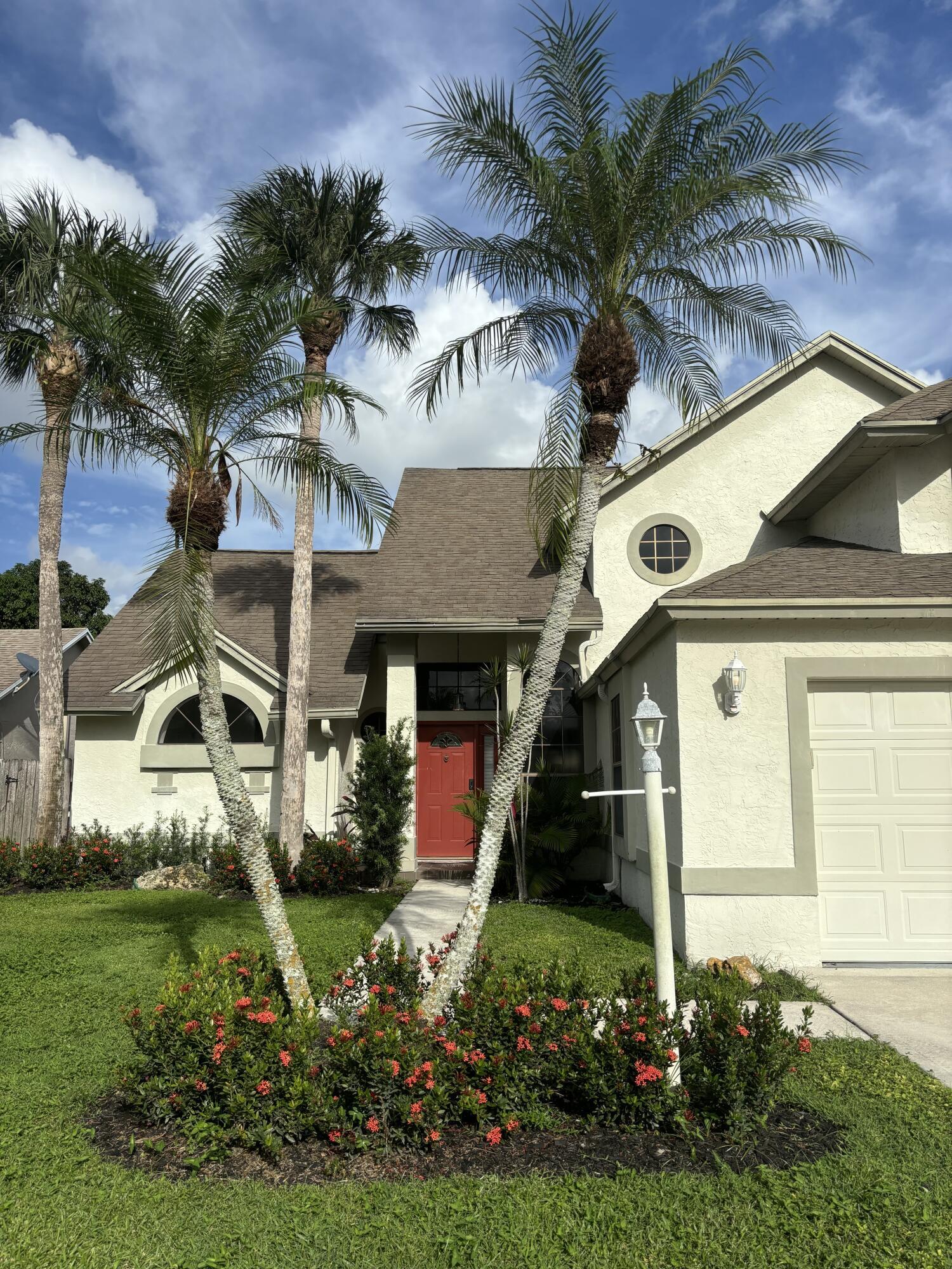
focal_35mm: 26
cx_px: 476
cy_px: 634
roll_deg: +1.1
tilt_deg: +9.9
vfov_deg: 67.3
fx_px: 953
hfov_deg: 53.1
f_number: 1.6
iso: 50
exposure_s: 1/7692
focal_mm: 5.96
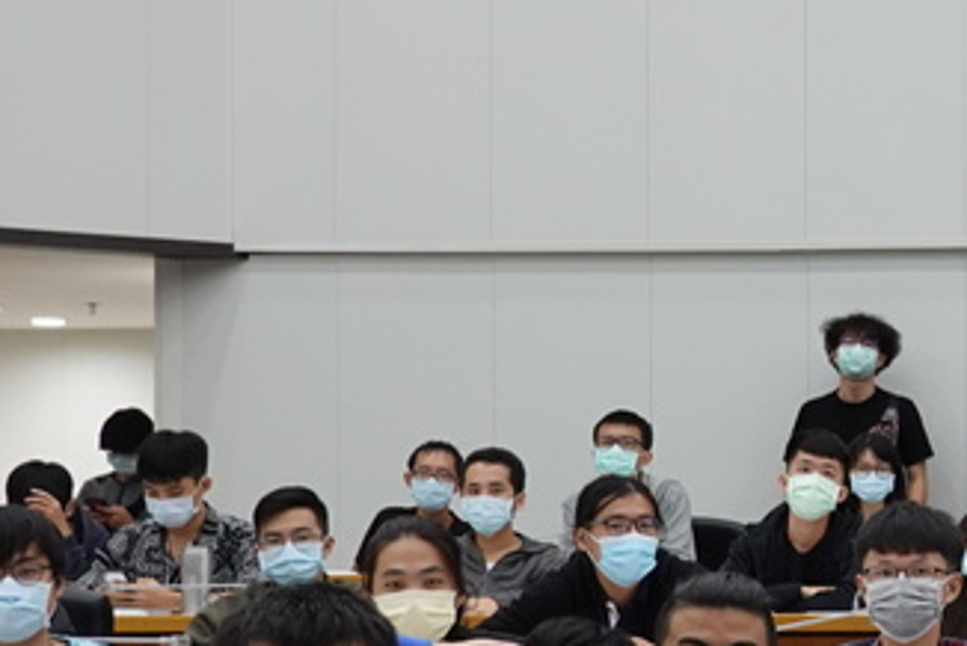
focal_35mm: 136
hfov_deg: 14.4
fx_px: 3656
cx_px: 1278
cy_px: 522
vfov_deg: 10.1
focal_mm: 13.56
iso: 400
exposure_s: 1/40
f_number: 3.5
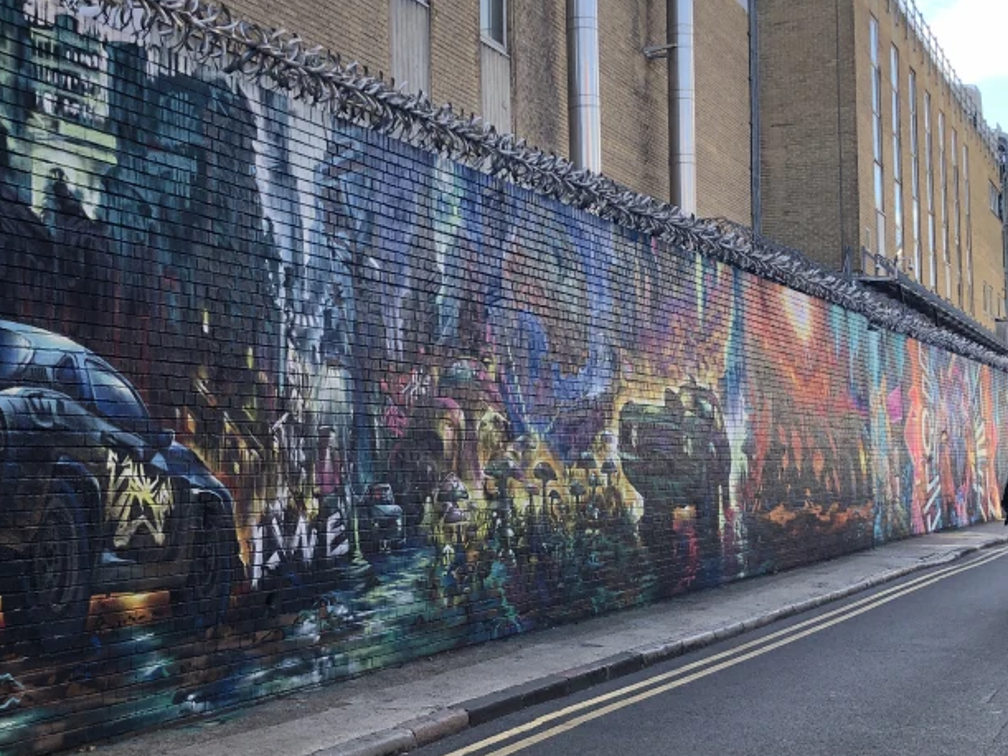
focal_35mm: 55
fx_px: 1601
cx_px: 440
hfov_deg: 34.9
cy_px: 368
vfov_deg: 26.5
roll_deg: +1.4
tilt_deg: +5.1
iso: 20
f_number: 1.8
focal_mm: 4
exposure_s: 1/154
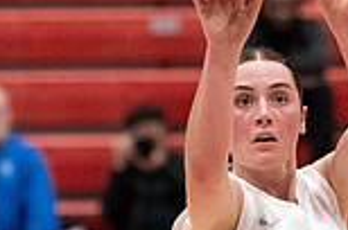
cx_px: 308
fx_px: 7177
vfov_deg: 1.8
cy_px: 232
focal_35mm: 744
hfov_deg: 2.8
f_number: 2.8
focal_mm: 121
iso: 5000
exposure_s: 1/1000
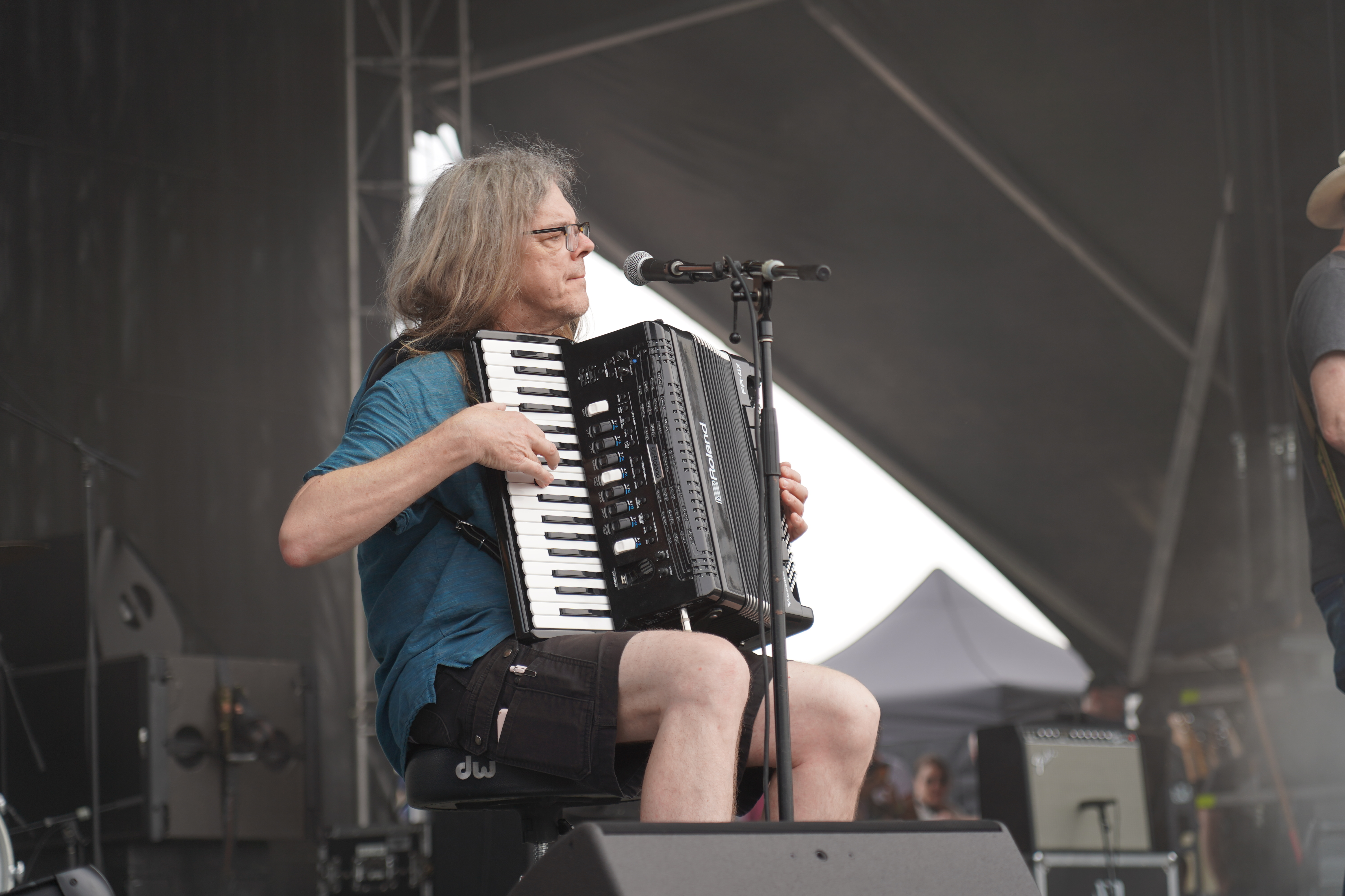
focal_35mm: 105
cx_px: 672
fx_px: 3923
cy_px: 448
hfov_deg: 19.5
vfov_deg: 13.0
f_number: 4
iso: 125
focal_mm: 105
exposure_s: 1/160
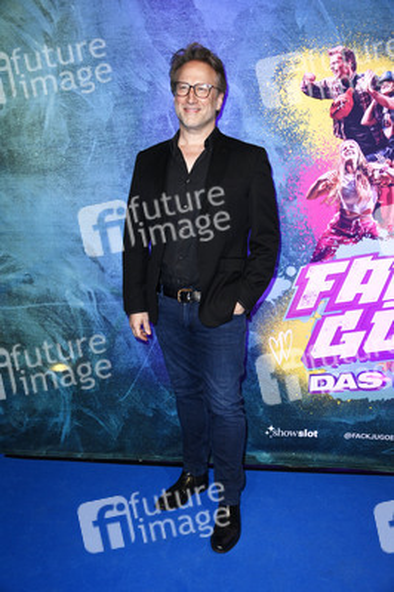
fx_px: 592
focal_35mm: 36
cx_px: 197
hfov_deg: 36.8
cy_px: 296
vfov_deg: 53.2
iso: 1250
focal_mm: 36
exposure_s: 1/250
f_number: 5
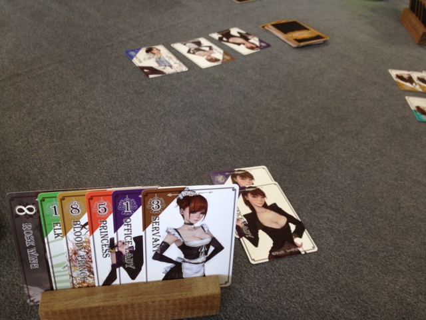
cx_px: 213
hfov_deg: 52.6
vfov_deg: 40.7
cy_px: 160
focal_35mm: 35
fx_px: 431
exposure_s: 1/40
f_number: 2.4
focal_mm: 4.28
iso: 64
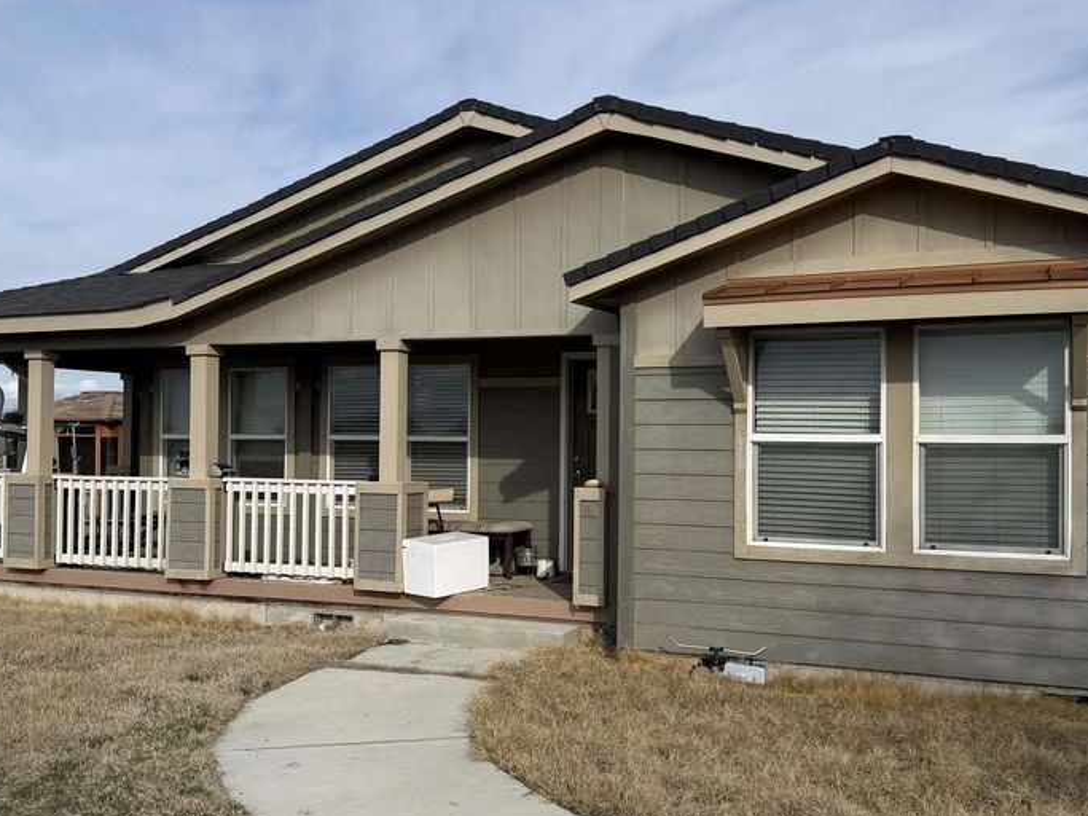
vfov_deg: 39.6
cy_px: 418
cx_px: 589
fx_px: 1131
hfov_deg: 51.3
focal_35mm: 36
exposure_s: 1/5714
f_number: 1.78
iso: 80
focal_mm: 6.76
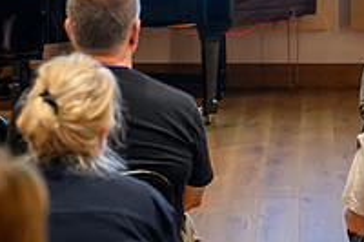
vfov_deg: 10.0
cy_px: -74
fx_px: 1354
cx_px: 288
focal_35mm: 134
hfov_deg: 15.2
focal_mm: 46
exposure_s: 1/125
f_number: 2.1
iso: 1000
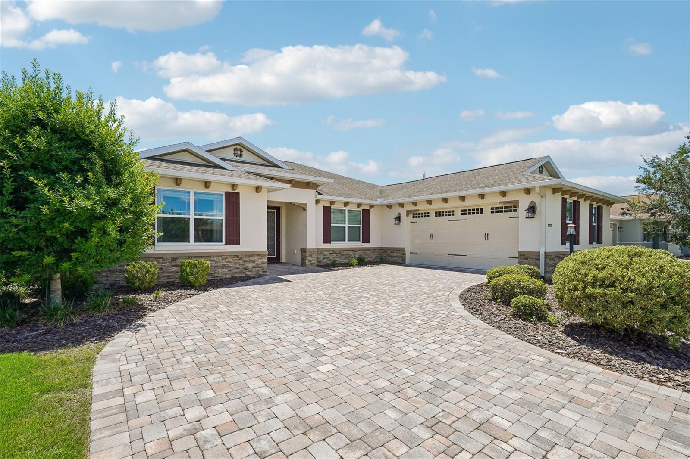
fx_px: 307
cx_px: 345
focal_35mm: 16
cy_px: 230
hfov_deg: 96.7
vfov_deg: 73.7
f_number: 8
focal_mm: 16
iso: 50
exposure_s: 1/200
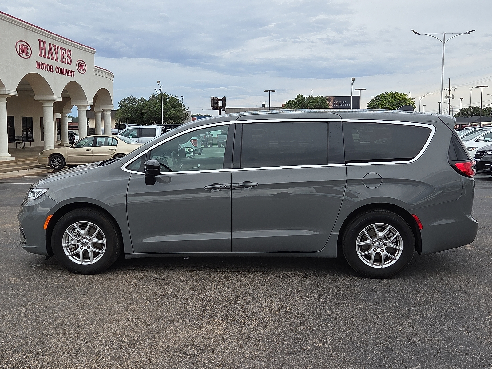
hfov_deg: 44.8
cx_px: 246
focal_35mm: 42
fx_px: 597
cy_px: 184
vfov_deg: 34.3
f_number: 1.8
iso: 76
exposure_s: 1/2000
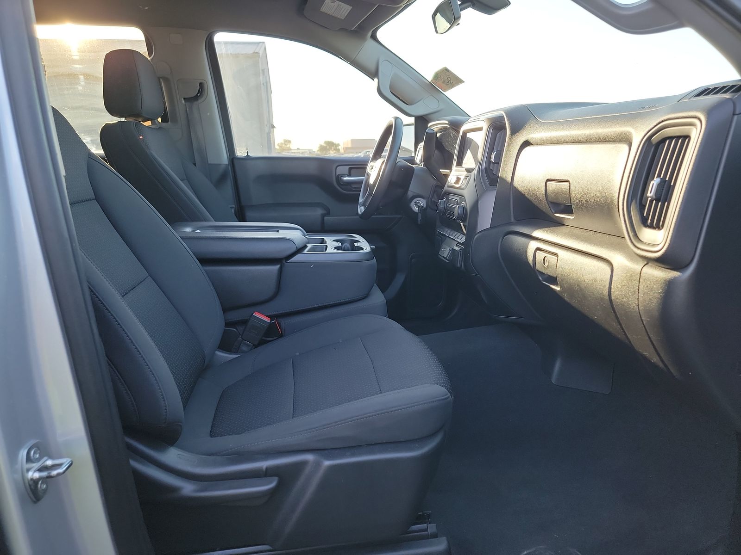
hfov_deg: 71.6
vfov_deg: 56.8
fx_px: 514
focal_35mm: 24
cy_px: 278
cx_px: 370
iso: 116
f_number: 1.8
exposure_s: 1/59
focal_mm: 6.7
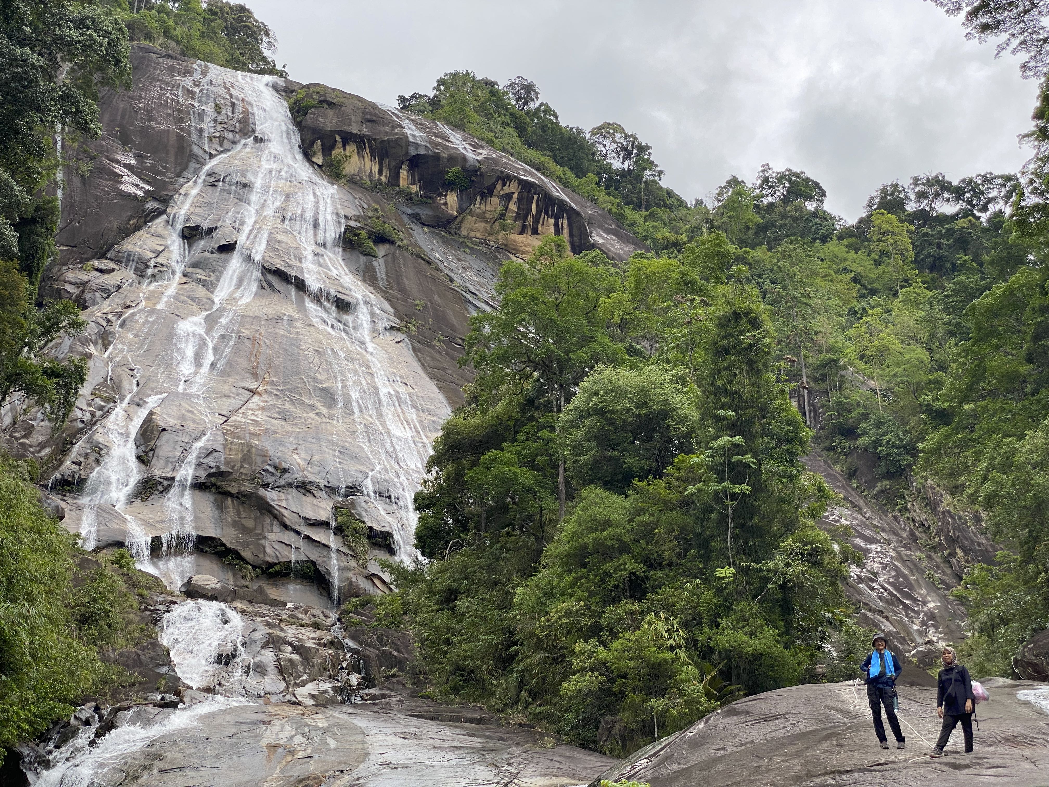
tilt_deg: +27.1
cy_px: 394
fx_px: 1576
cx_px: 524
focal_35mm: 52
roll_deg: -1.2
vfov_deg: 28.0
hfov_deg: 36.8
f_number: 2
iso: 20
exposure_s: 1/1115
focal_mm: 6
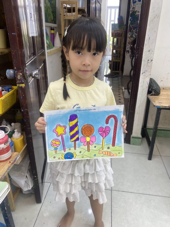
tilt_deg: -24.1
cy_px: 114
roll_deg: -1.7
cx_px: 85
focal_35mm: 26
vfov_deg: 67.3
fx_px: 170
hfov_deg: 53.1
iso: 64
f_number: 1.8
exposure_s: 1/100
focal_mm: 4.25
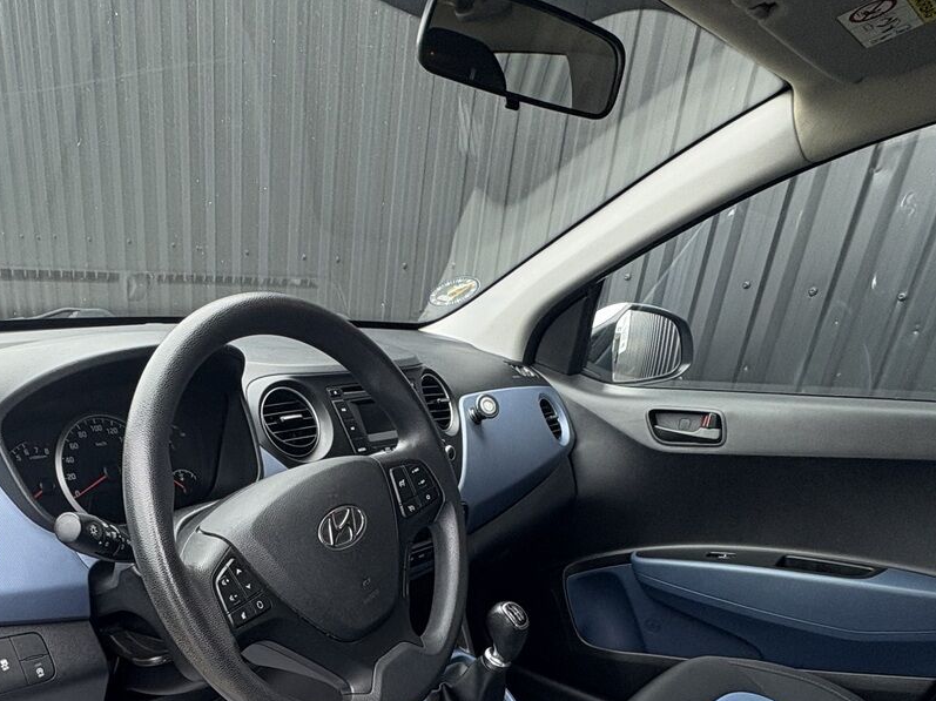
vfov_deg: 40.5
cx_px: 331
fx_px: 811
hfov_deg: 58.9
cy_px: 712
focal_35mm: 30
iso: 80
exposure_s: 1/108
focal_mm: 2.22
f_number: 2.2
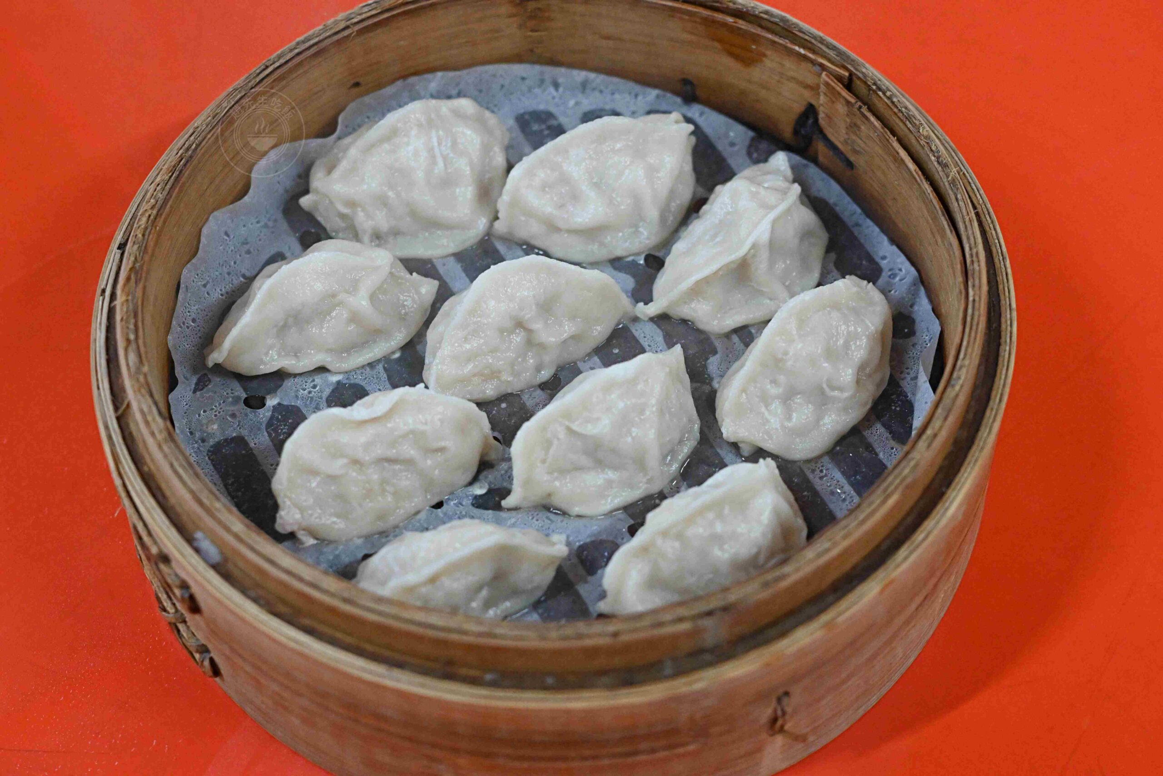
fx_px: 2423
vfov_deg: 18.2
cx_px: 582
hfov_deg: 27.0
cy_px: 388
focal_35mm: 75
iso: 3200
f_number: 3.2
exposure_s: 1/200
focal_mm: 50
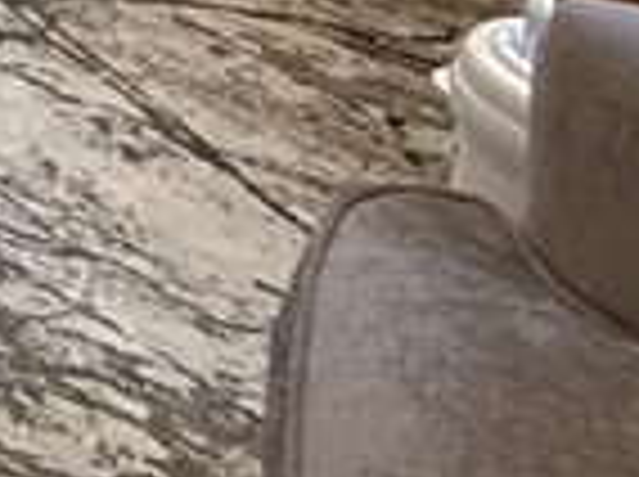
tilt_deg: -8.2
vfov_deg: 11.3
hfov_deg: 12.0
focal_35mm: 101
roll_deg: +1.5
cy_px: -770
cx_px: -1179
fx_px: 1861
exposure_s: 1/60
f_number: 2.2
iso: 200
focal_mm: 2.22
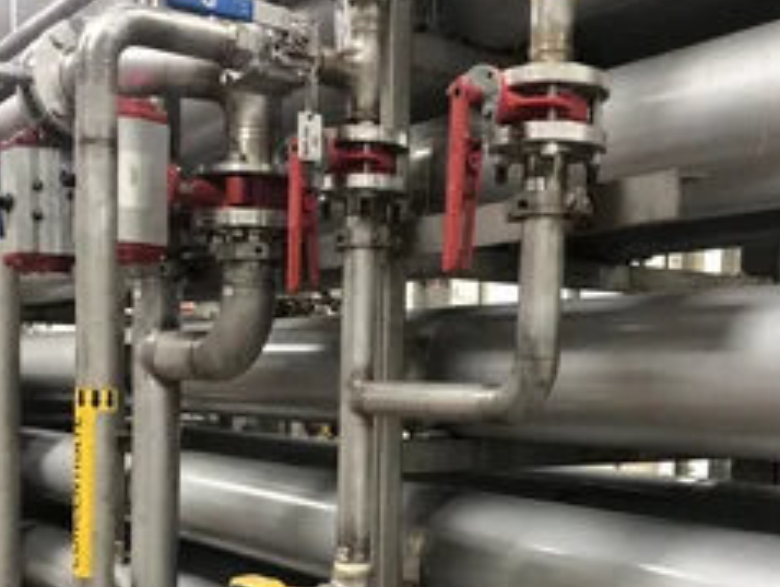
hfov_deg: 40.3
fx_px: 1060
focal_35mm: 47
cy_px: 453
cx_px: 344
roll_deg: -2.0
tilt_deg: -2.7
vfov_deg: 30.3
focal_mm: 3.99
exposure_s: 1/15
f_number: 1.8
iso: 50
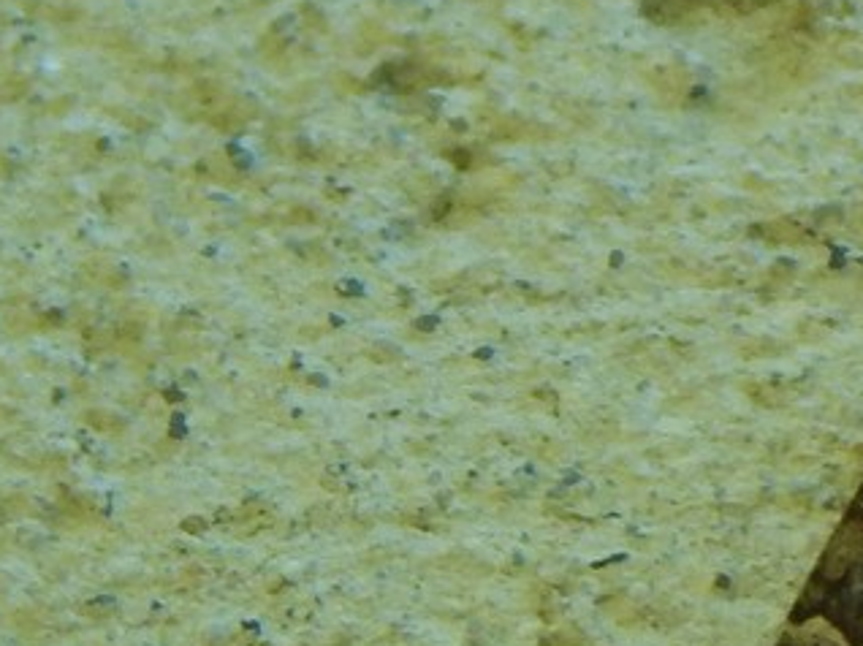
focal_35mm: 846
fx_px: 21075
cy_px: 442
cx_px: 1088
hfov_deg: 2.3
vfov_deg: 1.8
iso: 160
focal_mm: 56.5
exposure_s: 1/60
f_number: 5.7
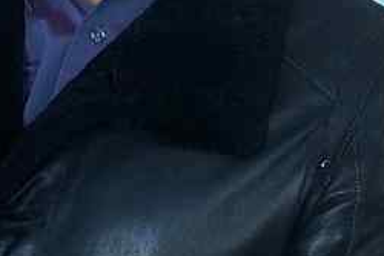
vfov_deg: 8.7
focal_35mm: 158
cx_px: -51
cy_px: 43
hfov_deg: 12.7
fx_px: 1686
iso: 1000
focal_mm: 22
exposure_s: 1/160
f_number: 4
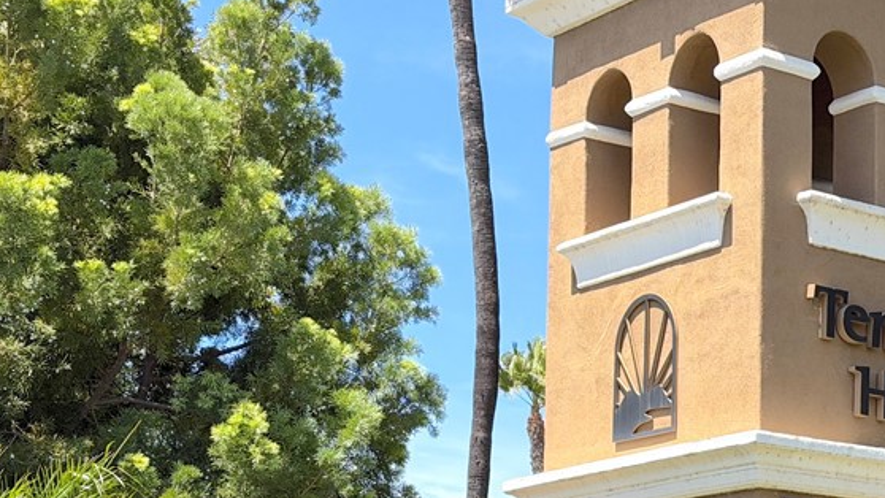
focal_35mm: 96
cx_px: 799
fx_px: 2253
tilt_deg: +10.5
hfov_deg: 21.7
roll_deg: +0.1
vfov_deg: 12.5
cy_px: 444
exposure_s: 1/2415
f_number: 1.78
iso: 64
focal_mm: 6.76
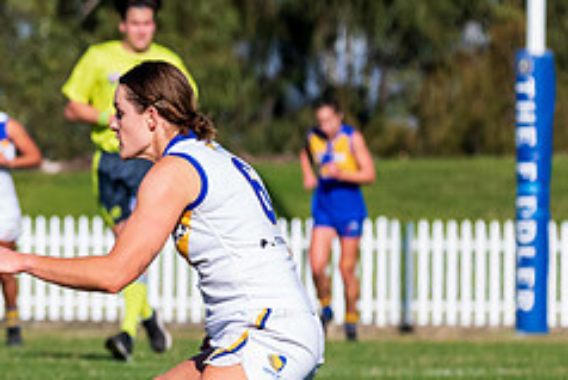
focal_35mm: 982
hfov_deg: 2.1
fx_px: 15503
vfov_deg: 1.4
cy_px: 189
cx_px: -288
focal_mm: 260
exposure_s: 1/2000
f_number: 9
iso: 800
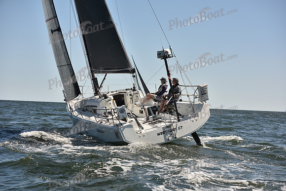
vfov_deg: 19.5
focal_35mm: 70
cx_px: 143
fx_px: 556
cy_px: 96
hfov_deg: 28.8
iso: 250
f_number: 5
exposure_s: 1/1250
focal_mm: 70
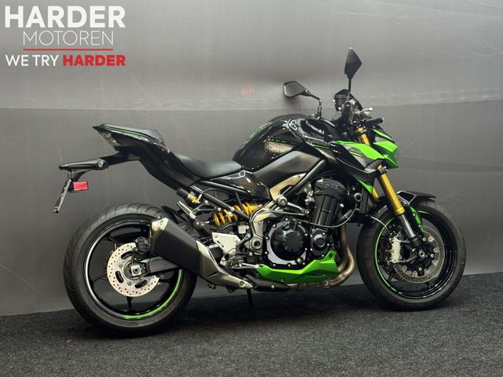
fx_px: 697
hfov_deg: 39.7
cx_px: 252
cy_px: 188
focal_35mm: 48
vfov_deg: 30.3
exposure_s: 1/50
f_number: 1.78
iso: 200
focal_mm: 6.76
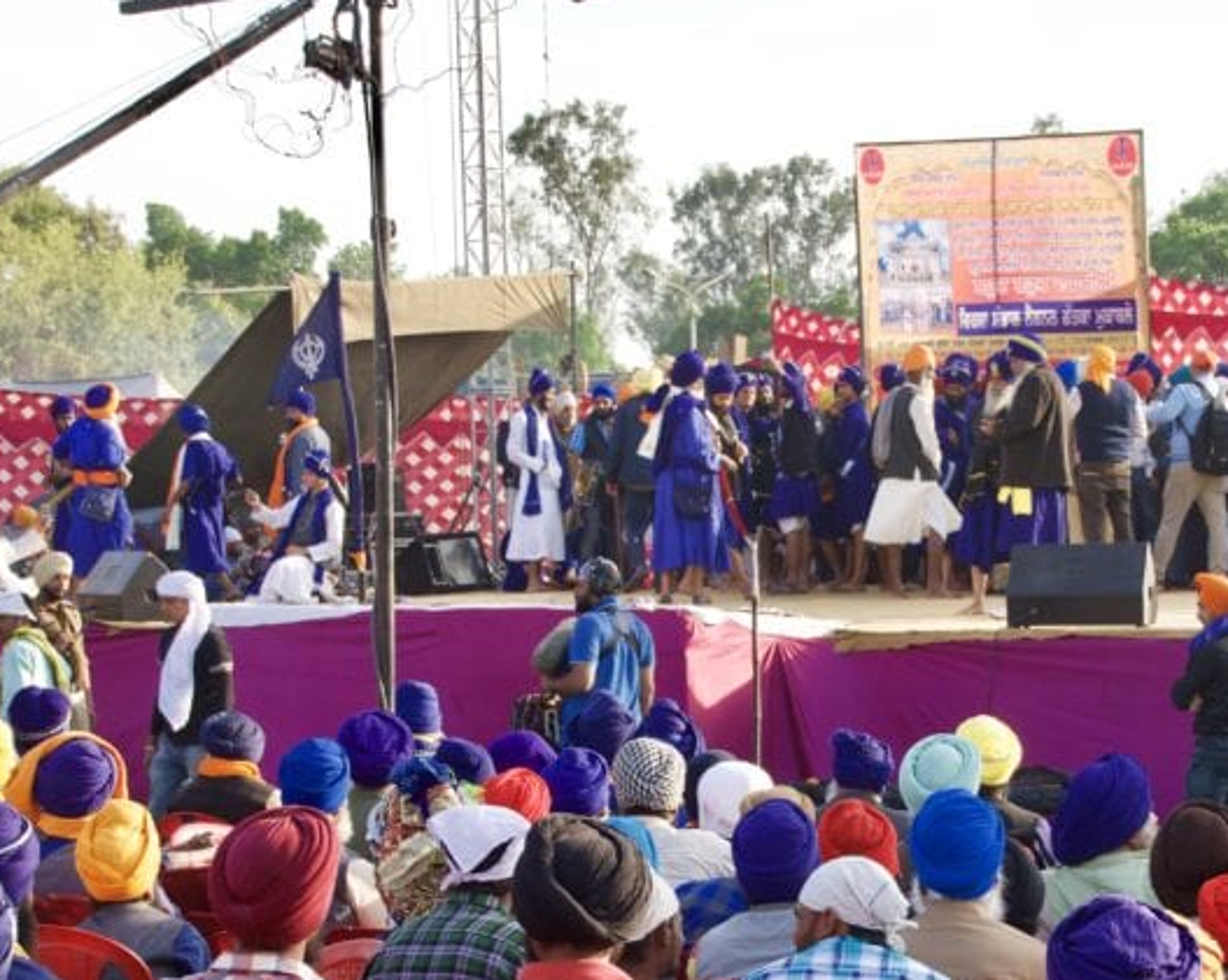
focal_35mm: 104
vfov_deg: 14.8
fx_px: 3778
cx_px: 860
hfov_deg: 18.4
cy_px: 655
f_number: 7.1
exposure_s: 1/200
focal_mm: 38
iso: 200
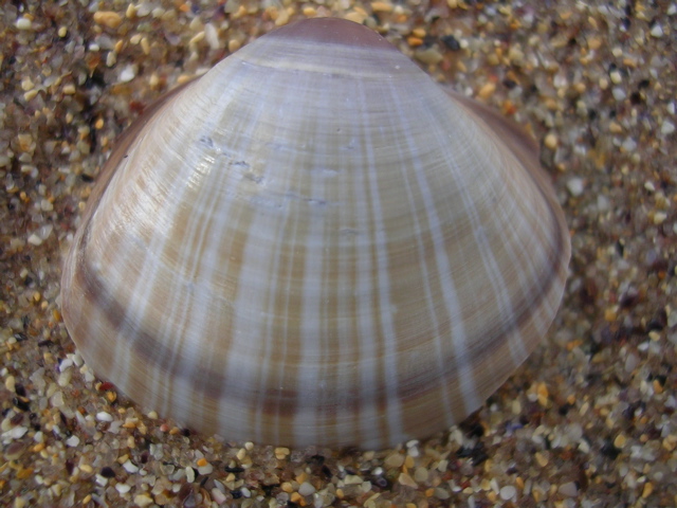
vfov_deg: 37.7
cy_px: 254
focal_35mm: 38
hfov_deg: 49.0
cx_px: 338
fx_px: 743
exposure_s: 1/526
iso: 50
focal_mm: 5.8
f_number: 2.8
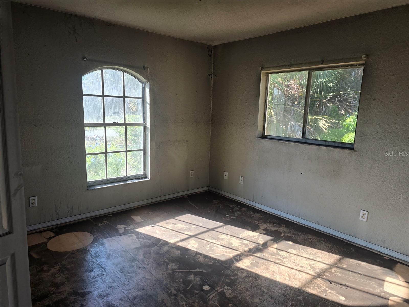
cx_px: 204
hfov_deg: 73.9
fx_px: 272
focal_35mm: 23
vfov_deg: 58.9
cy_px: 154
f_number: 1.7
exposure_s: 1/180
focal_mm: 6.3
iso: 64
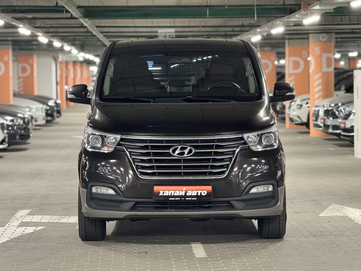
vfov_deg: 12.3
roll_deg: +0.9
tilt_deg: -2.1
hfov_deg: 16.4
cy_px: 136
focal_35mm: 120
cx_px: 180
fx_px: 1251
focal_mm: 15.66
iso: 500
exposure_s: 1/33
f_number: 2.8
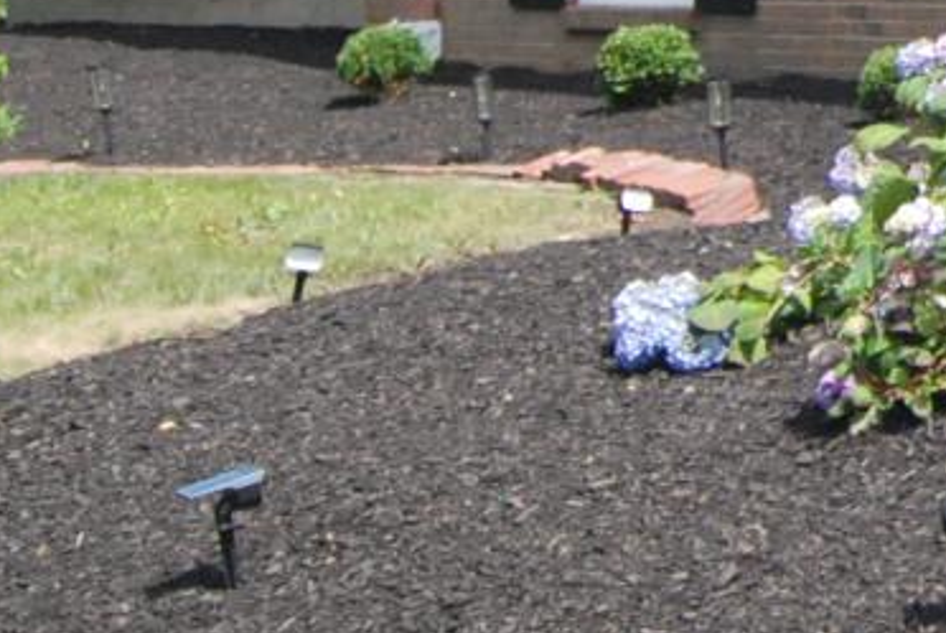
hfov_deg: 14.3
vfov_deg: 10.4
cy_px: -506
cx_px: 1739
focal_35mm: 125
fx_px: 3289
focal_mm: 16
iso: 800
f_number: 2.8
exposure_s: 1/4000
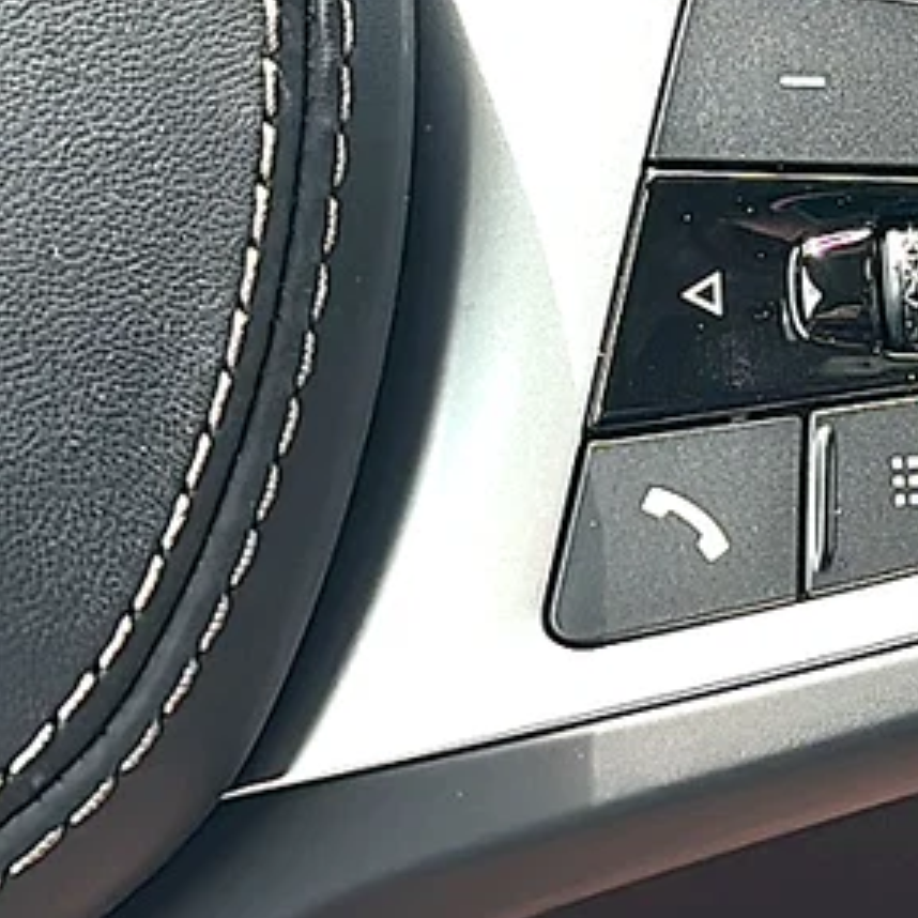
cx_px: 979
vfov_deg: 18.5
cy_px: 207
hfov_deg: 18.1
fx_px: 2790
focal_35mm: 93
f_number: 1.78
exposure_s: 1/538
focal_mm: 6.86
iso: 100
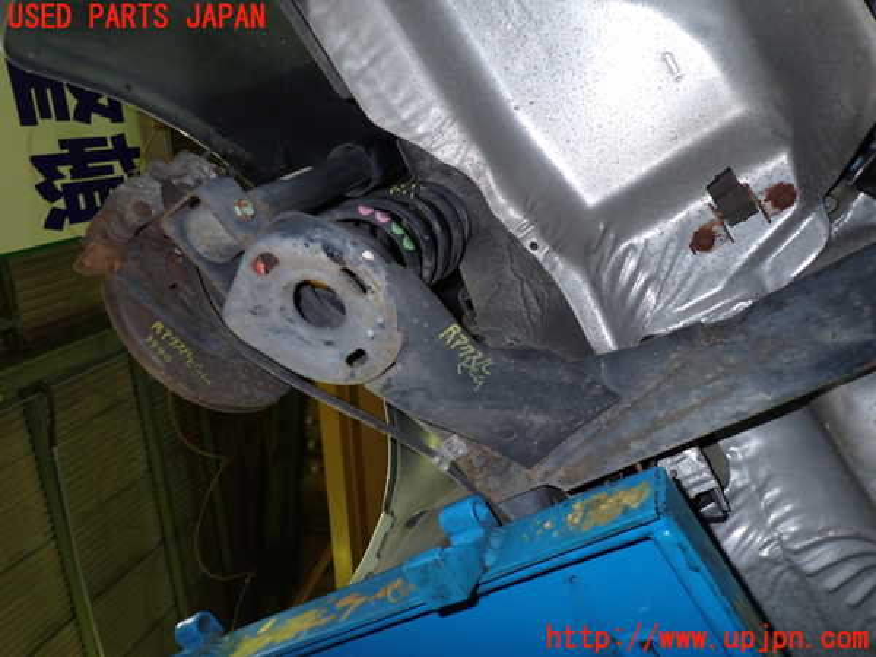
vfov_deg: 54.9
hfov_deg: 69.4
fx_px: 633
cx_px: 438
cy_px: 328
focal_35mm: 25
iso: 200
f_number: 2
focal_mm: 4.5
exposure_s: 1/30
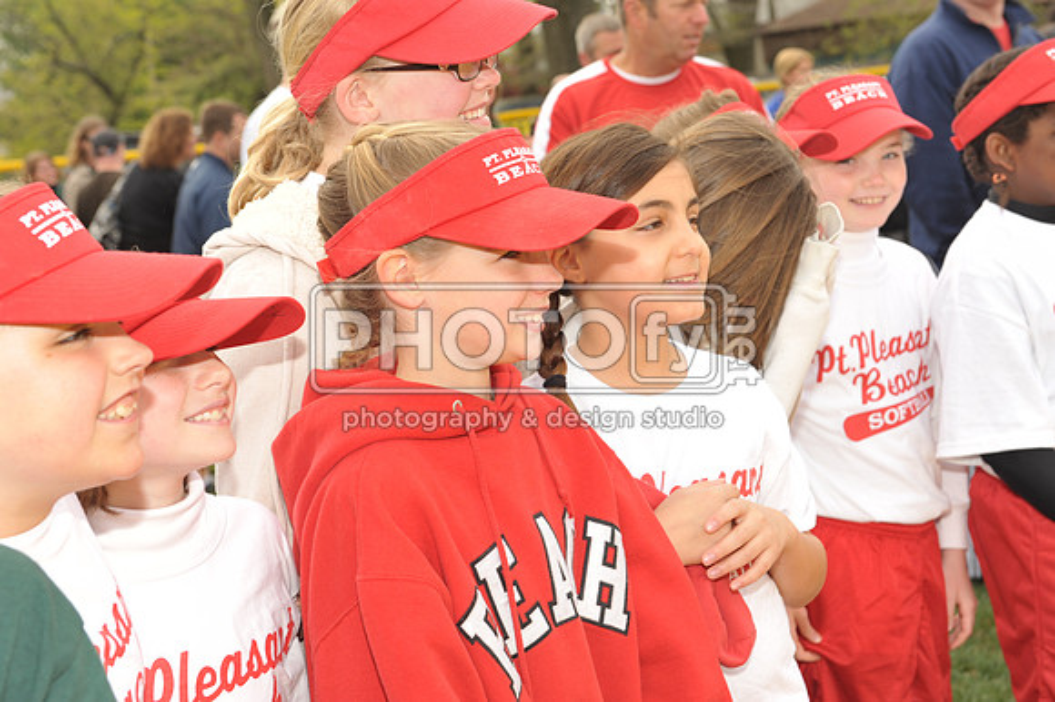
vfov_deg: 19.4
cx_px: 528
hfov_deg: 28.9
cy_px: 351
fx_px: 2050
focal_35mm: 70
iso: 400
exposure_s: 1/250
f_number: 8
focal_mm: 70
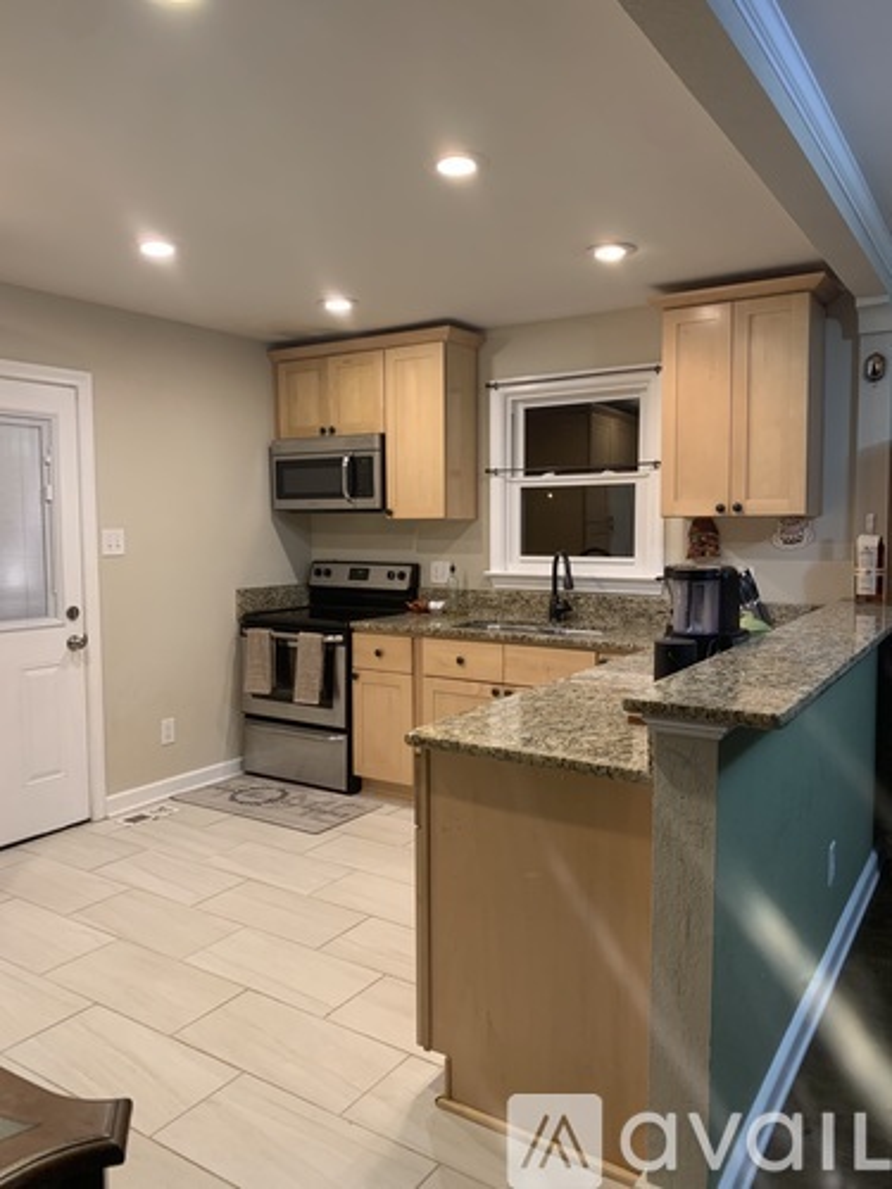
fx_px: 893
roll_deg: -1.0
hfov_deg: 53.1
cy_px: 594
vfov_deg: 67.3
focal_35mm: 26
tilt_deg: -4.7
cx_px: 446
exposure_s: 1/60
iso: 200
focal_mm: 4.25
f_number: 1.8
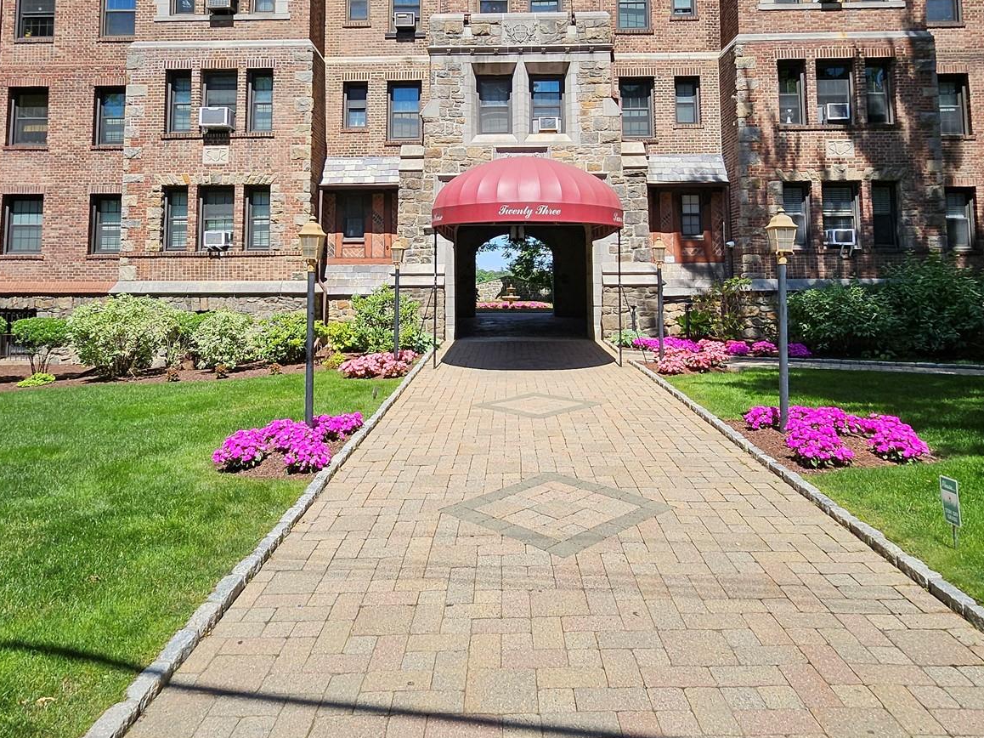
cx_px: 480
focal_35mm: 23
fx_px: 654
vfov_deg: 57.4
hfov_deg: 73.9
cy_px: 238
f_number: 2.2
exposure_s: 1/1061
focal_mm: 1.74
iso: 32
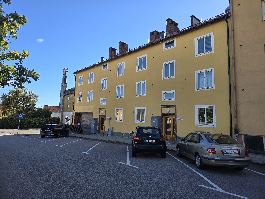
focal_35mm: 23
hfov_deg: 73.9
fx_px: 176
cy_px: 100
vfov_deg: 58.9
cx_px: 132
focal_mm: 6.3
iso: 12
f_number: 1.7
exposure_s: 1/347
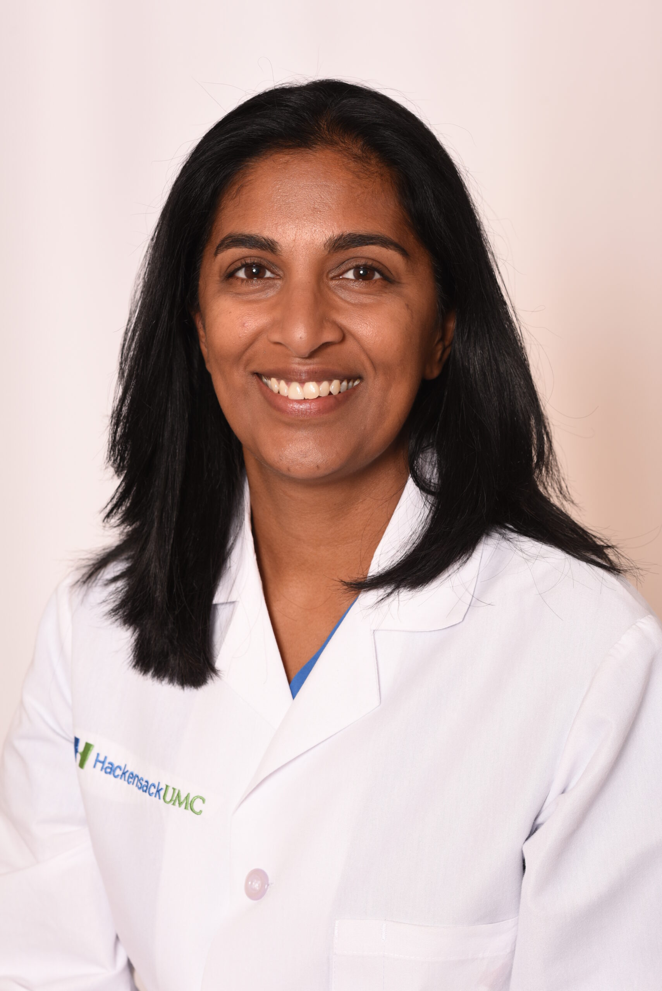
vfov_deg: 23.9
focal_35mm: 85
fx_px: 2342
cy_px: 496
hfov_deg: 16.1
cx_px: 331
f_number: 7.1
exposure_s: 1/200
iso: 250
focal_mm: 85
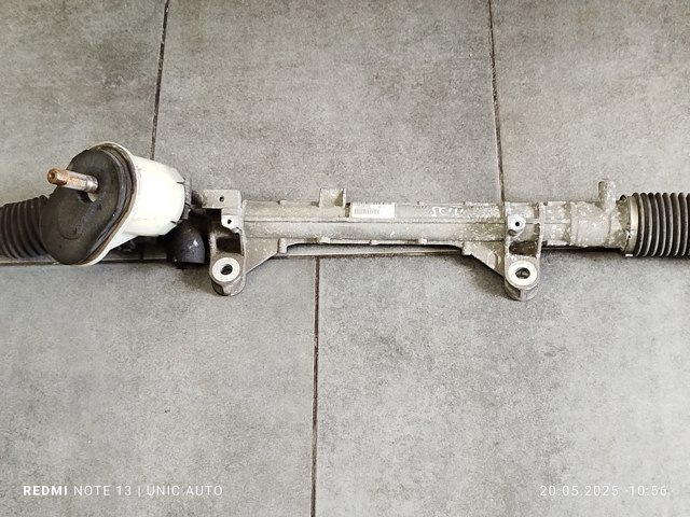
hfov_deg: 39.7
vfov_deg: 30.3
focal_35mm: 48
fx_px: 957
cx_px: 345
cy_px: 258
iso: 400
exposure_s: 1/33
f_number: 1.7
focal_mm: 5.31
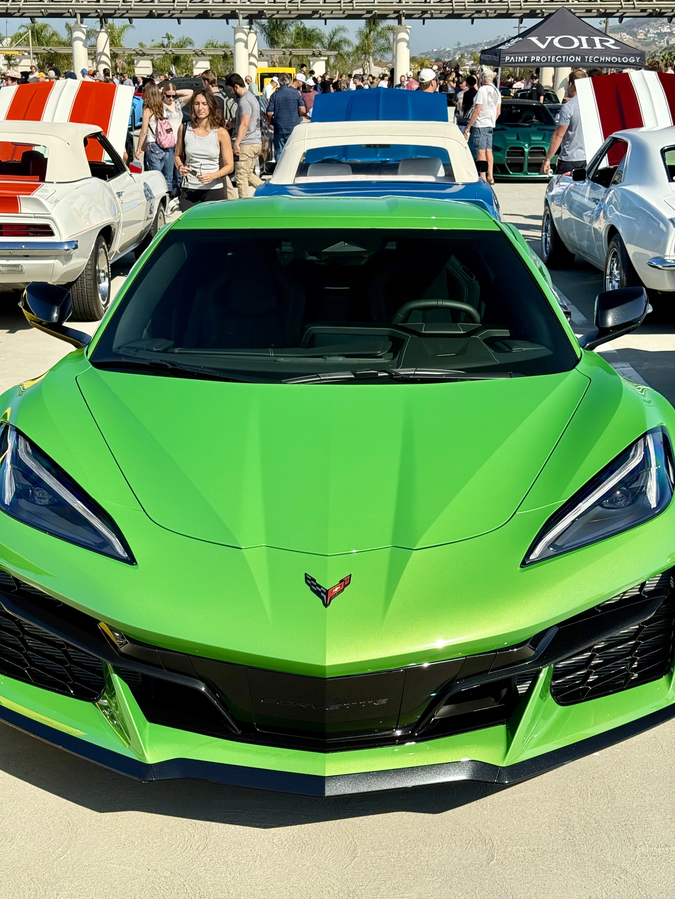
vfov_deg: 39.7
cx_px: 338
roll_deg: -0.4
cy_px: 450
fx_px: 1248
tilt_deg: -15.0
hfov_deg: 30.3
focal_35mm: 48
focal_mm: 6.76
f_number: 1.78
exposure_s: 1/2342
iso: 100
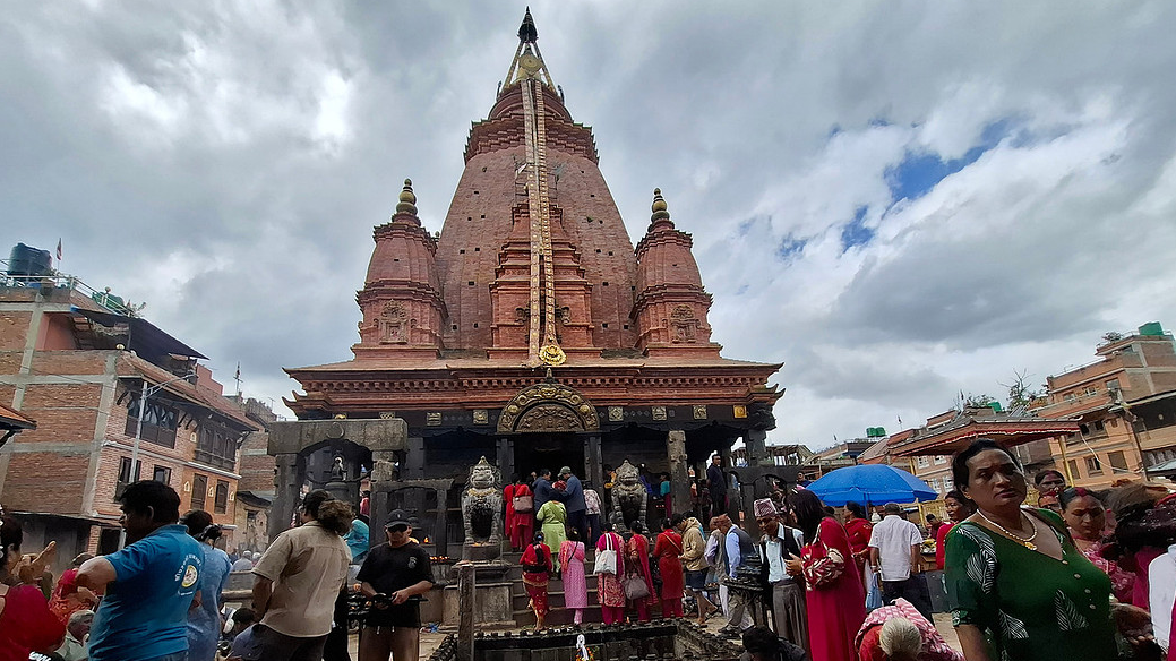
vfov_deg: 68.8
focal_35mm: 15
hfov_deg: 103.0
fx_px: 468
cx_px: 584
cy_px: 433
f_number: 2.2
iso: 40
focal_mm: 1.74
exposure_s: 1/865
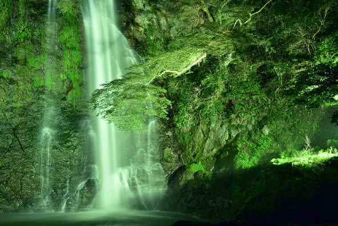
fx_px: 366
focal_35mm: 39
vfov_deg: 34.2
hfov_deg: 49.5
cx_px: 169
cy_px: 113
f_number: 8
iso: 100
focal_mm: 26
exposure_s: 2
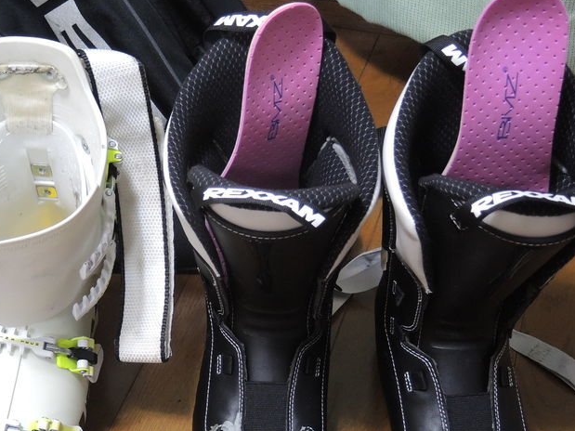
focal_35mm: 64
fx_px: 1063
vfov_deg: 22.9
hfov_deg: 29.8
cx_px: 142
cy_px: 234
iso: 400
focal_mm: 7
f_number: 2
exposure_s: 1/13
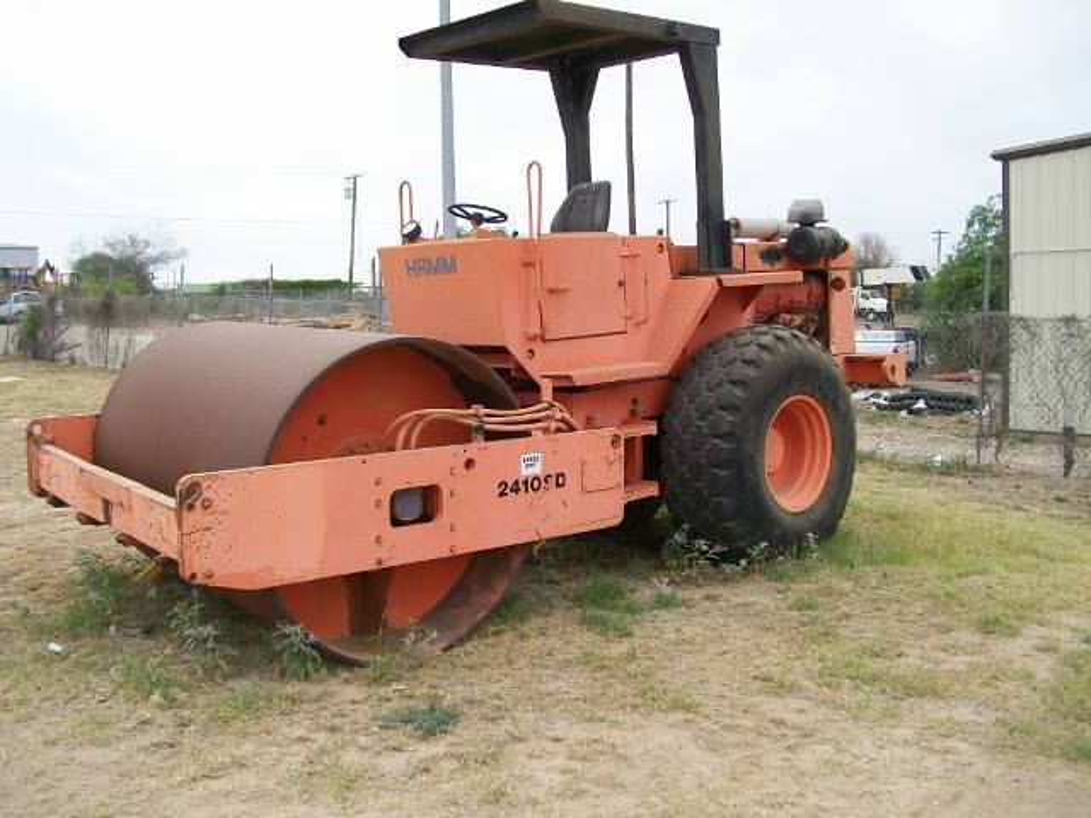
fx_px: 1135
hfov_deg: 51.4
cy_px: 409
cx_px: 546
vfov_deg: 39.7
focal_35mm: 36
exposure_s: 1/245
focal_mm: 6
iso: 80
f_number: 2.7
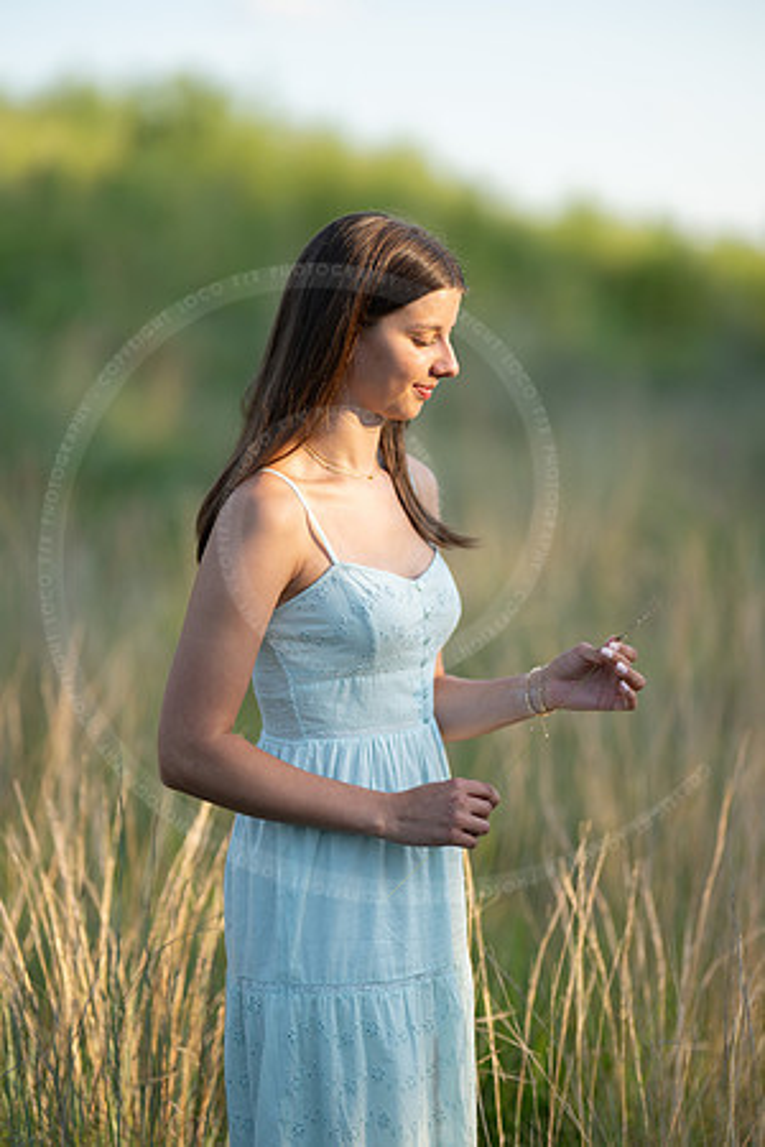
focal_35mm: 85
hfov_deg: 16.1
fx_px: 2709
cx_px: 382
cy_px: 574
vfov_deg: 23.9
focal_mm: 85
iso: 160
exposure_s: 1/4000
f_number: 1.2
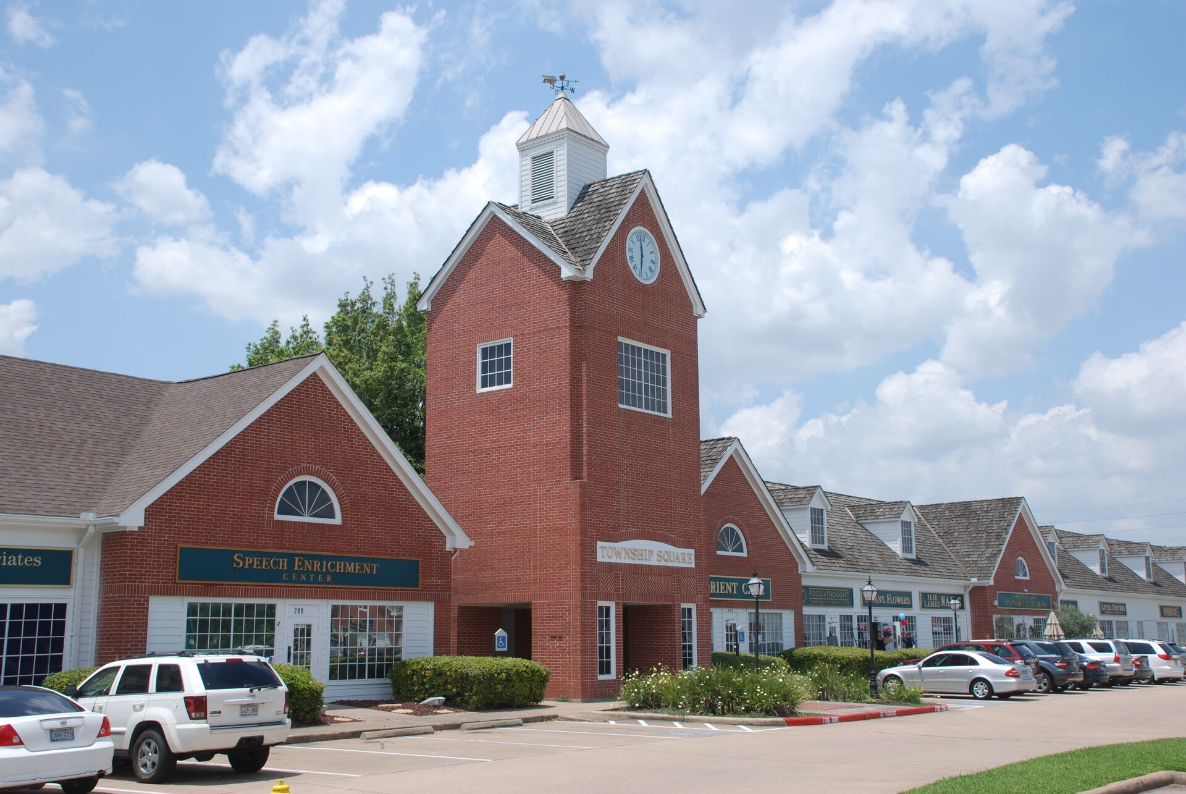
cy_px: 397
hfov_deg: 49.5
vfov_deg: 34.3
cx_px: 593
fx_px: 1286
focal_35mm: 39
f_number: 7.1
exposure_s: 1/200
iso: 100
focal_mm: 26
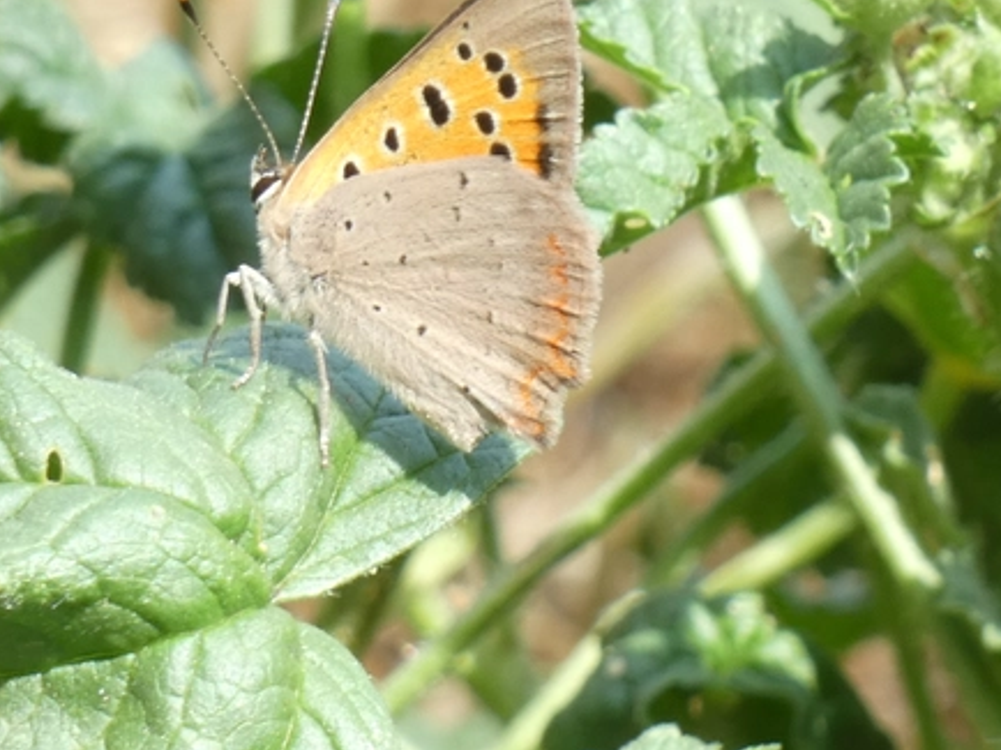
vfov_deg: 2.8
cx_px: 447
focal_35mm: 534
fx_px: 15433
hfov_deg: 3.7
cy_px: 219
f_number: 5.6
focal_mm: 64.9
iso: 80
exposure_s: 1/80
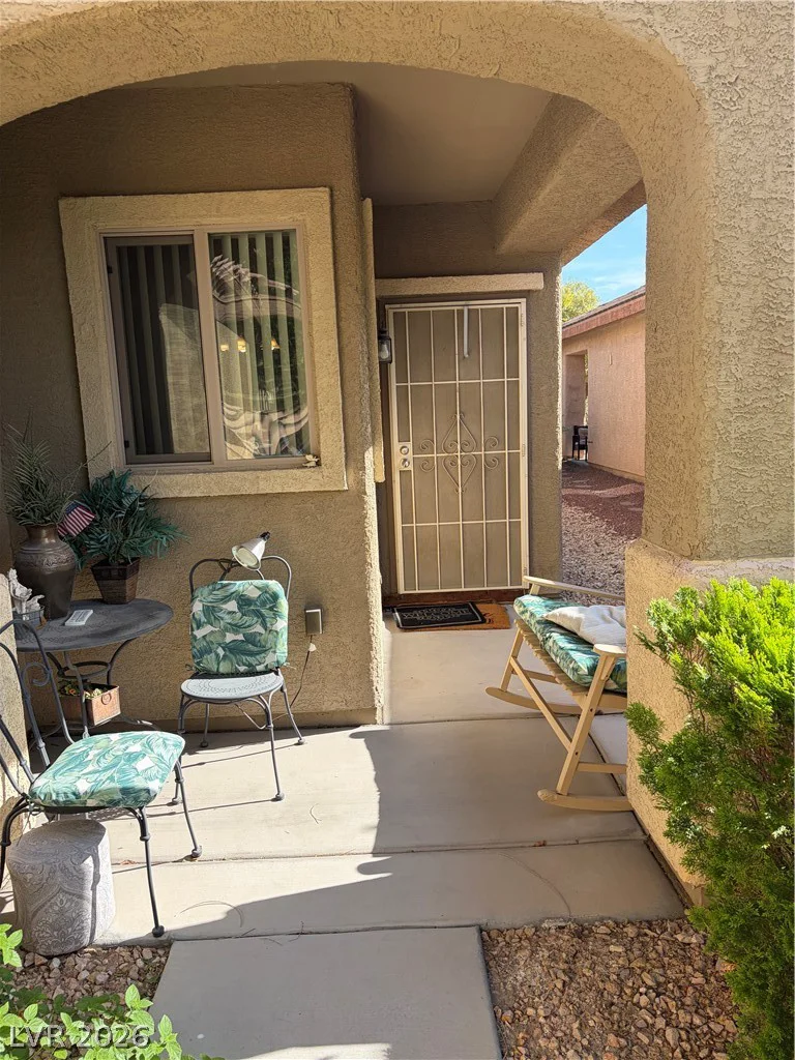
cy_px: 530
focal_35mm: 26
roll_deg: +1.9
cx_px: 398
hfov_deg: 53.1
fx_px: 796
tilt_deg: -8.8
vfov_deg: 67.3
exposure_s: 1/1175
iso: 64
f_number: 1.6
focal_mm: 5.96
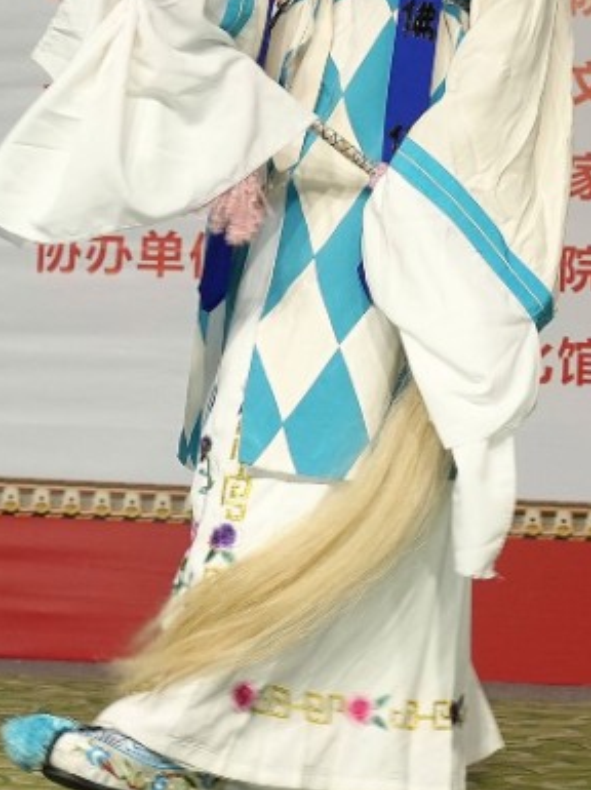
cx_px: 505
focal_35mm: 133
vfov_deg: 14.6
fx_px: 3033
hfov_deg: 11.1
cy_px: 15
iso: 320
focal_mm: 38
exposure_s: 1/160
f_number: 4
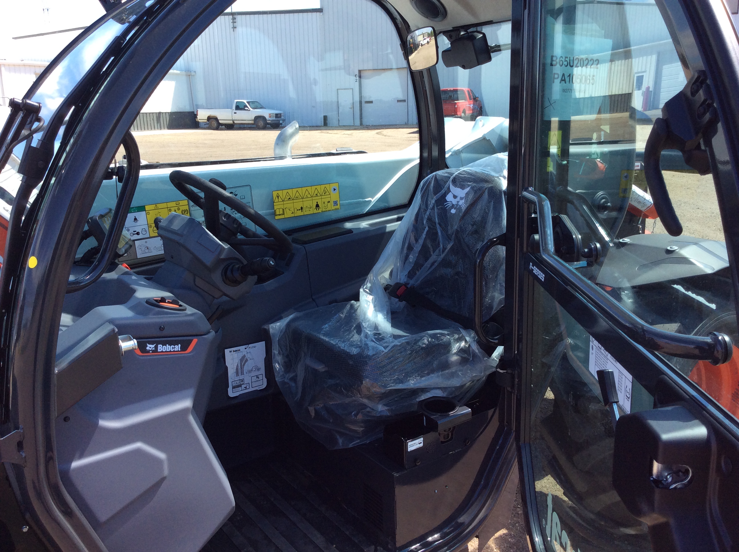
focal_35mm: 32
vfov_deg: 44.1
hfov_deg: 56.9
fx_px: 682
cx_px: 370
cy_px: 276
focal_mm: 3.3
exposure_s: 1/469
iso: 32
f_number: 2.4
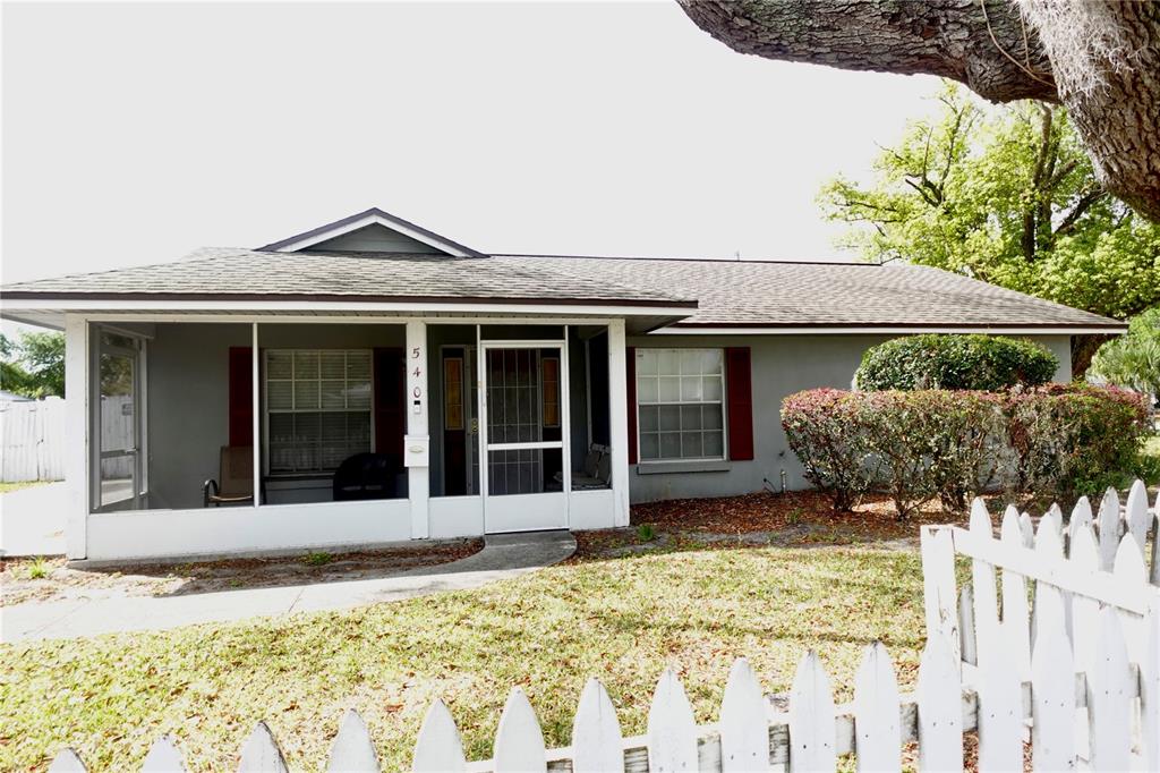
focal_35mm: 20
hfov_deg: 84.0
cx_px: 580
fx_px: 644
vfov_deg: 61.9
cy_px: 386
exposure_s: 1/640
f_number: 2
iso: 125
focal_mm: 7.6
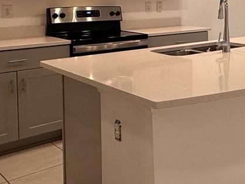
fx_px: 382
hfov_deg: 31.4
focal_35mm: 54
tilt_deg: -1.9
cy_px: 11
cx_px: 273
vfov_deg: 26.0
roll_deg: +0.1
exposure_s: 1/120
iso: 160
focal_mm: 2.22
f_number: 2.2
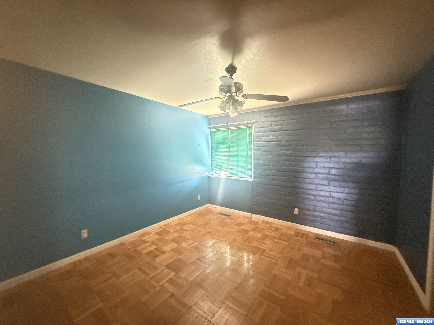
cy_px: 162
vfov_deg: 85.7
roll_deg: -1.1
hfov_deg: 102.1
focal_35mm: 14
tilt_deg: -1.5
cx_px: 217
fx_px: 176
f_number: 2.2
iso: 2500
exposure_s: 1/21
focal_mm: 2.22
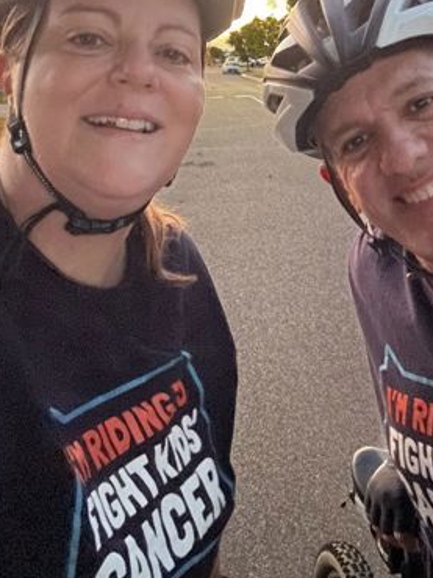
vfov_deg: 41.0
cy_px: 149
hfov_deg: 31.9
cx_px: 280
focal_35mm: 45
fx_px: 751
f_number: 1.9
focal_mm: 2.69
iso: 1600
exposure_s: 1/15
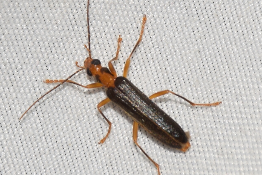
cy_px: 88
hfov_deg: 9.8
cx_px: 131
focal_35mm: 210
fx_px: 1530
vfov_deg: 6.6
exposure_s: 1/160
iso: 100
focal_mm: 140
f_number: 13
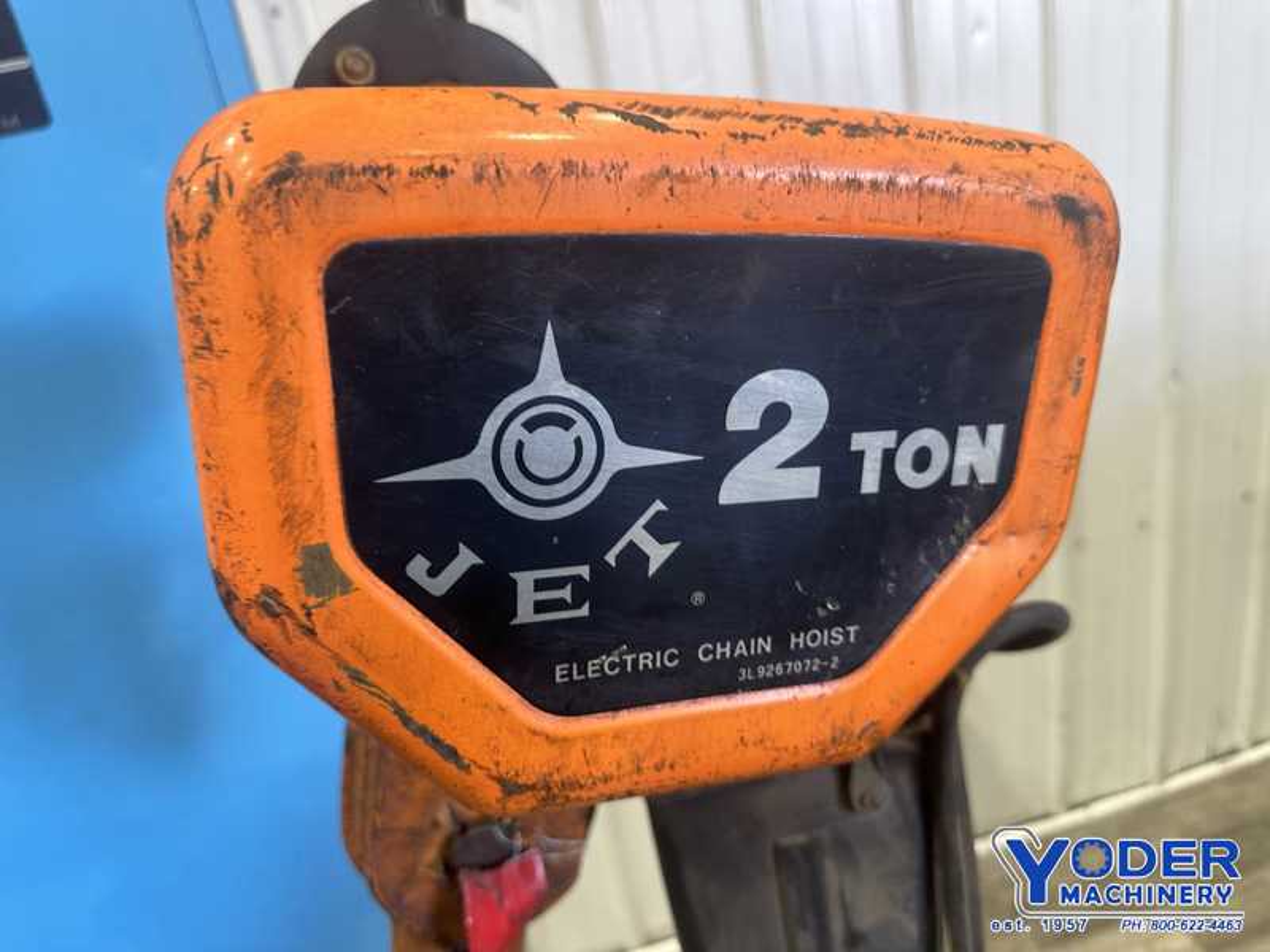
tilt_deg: -20.1
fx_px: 881
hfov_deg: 71.6
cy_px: 476
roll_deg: +8.9
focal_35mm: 24
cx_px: 635
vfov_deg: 56.8
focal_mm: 6.86
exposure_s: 1/60
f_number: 1.78
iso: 160
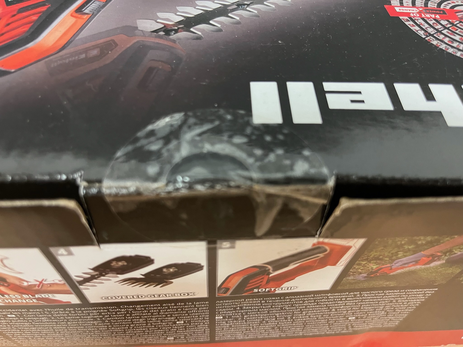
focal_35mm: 26
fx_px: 348
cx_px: 232
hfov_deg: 67.3
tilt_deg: -52.1
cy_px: 174
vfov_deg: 53.1
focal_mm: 5.1
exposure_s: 1/50
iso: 500
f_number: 1.6
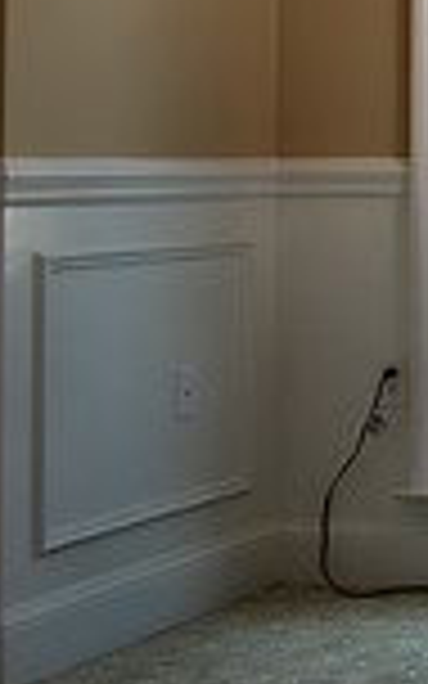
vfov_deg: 21.6
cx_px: 1288
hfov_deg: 10.1
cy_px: 151
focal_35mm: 95
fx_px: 1773
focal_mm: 24
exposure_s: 1/160
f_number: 2.8
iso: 100
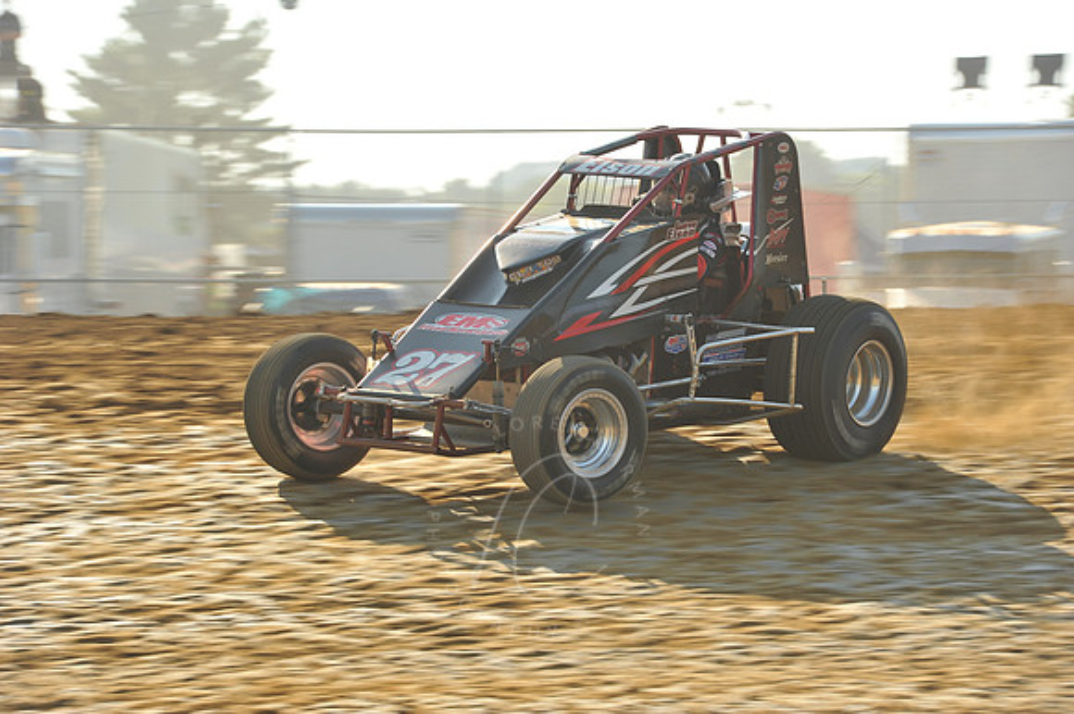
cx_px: 537
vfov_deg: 7.6
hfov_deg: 11.4
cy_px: 357
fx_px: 5367
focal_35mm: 180
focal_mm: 180
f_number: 9
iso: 400
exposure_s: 1/320
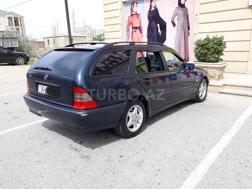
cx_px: 126
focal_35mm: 27
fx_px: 197
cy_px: 94
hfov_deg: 65.3
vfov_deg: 51.4
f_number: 1.7
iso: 40
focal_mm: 3.71
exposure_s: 1/887
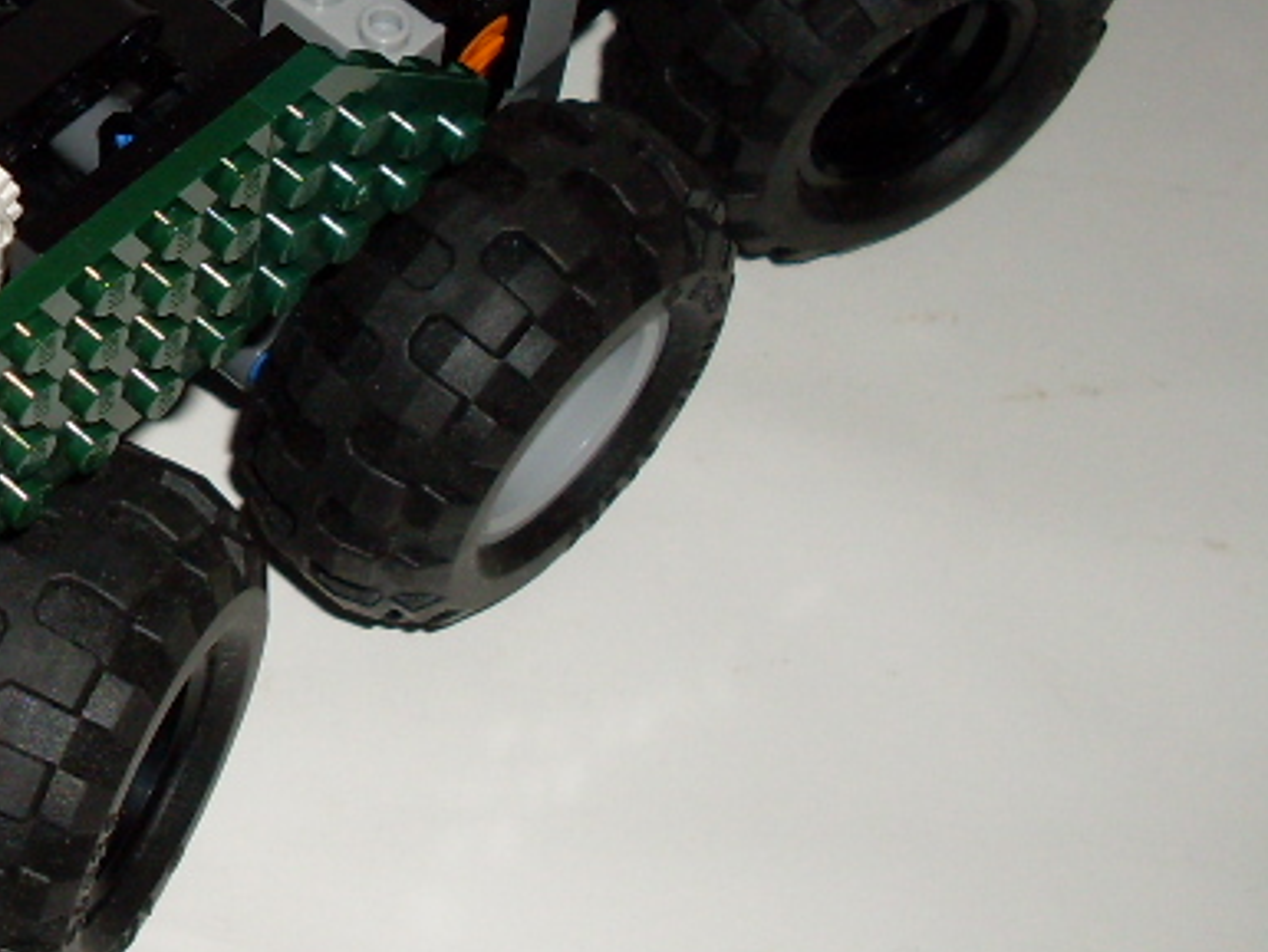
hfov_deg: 18.1
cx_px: -385
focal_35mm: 101
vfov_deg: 14.5
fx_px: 3701
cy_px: 155
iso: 100
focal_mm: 6.3
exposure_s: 1/45
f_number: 2.8
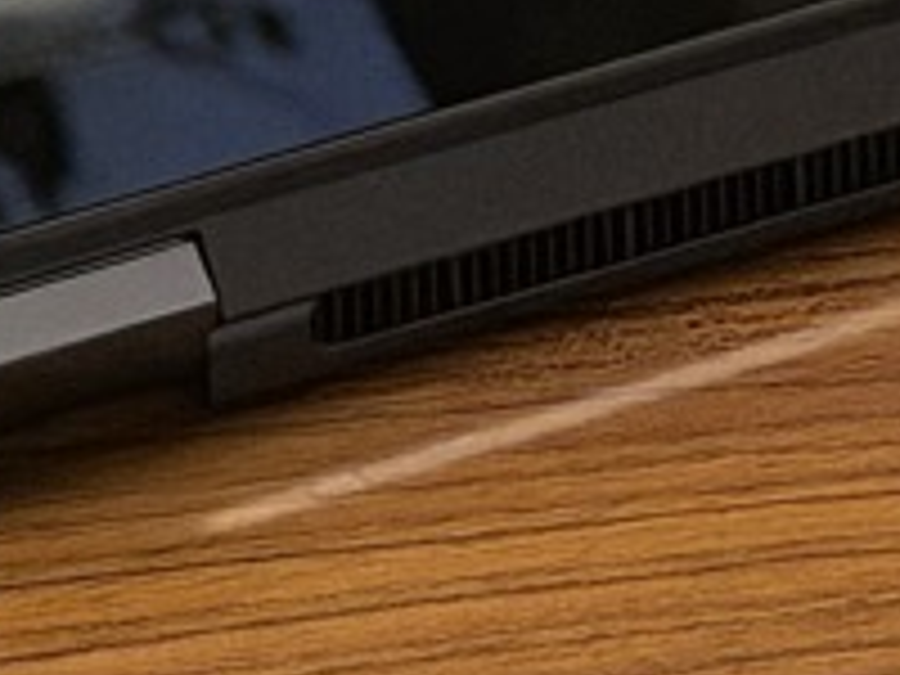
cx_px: 940
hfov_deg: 6.4
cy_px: -819
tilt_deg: -30.8
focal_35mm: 307
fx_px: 7982
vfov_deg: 4.7
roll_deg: -1.2
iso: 50
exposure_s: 1/60
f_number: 1.78
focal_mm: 6.76
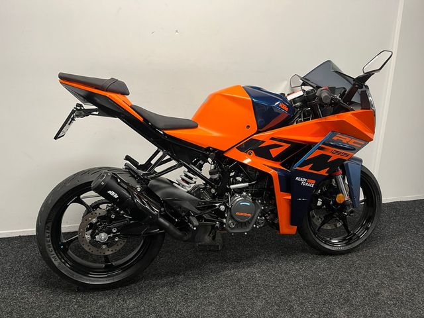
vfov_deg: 53.1
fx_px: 318
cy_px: 159
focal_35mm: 26
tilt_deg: -14.9
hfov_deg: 67.3
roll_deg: -0.1
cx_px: 212
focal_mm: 5.1
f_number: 1.6
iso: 100
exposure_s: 1/50
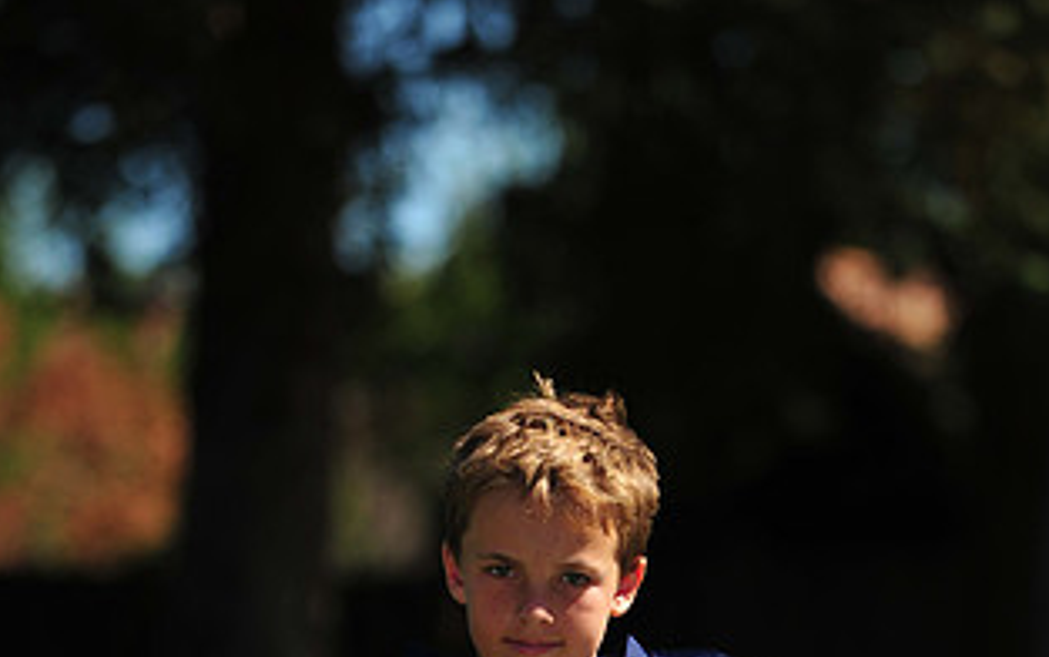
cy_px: 905
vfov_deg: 4.0
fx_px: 9439
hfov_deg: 6.4
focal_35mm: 330
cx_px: 576
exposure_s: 1/3200
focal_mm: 175
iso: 400
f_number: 4.5
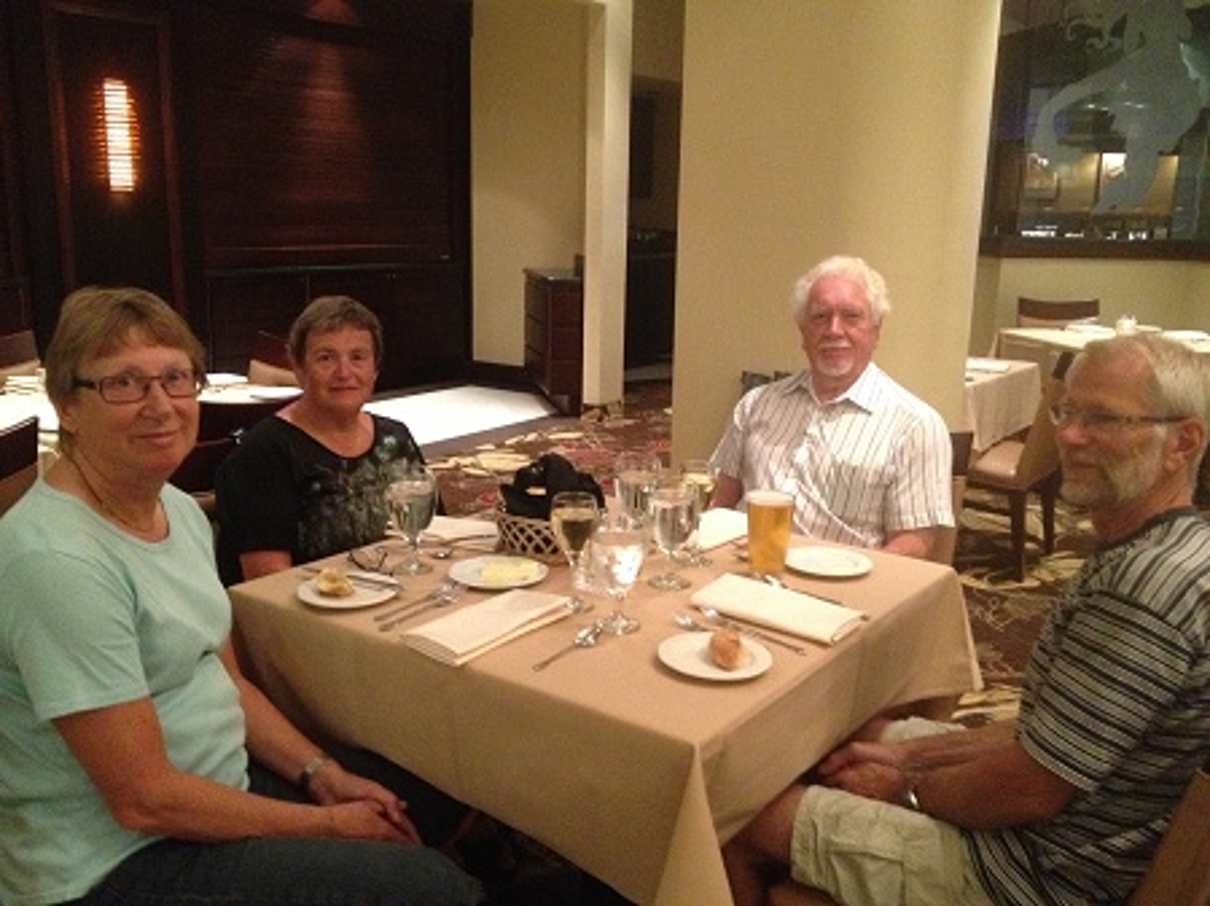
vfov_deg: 40.7
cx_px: 605
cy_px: 453
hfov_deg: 52.7
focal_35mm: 35
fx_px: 1223
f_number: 2.4
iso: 640
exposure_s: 1/15
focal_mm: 4.28
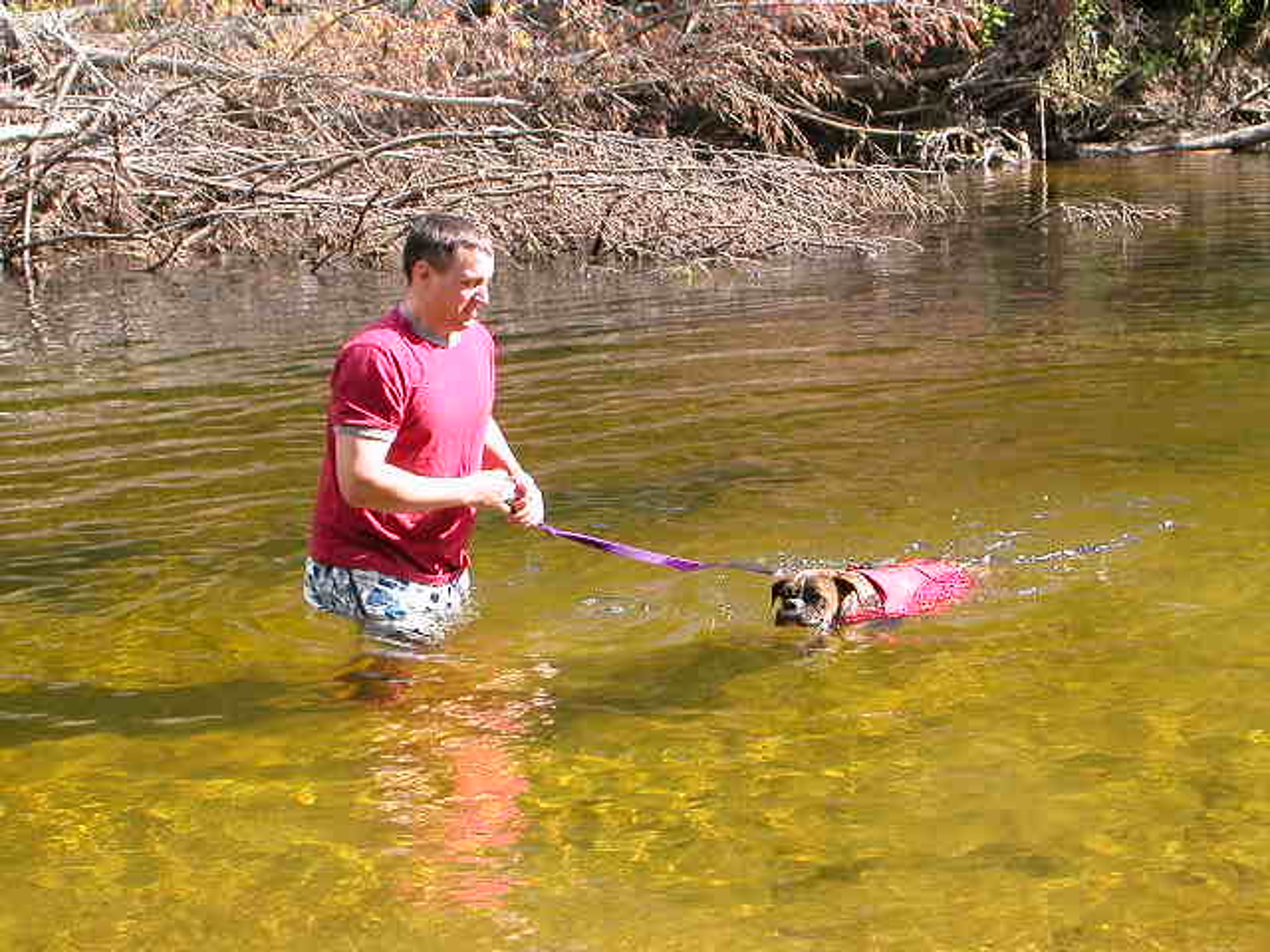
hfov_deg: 23.8
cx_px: 635
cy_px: 476
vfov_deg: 18.0
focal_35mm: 82
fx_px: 3008
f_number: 4.1
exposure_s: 1/139
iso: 100
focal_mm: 12.5
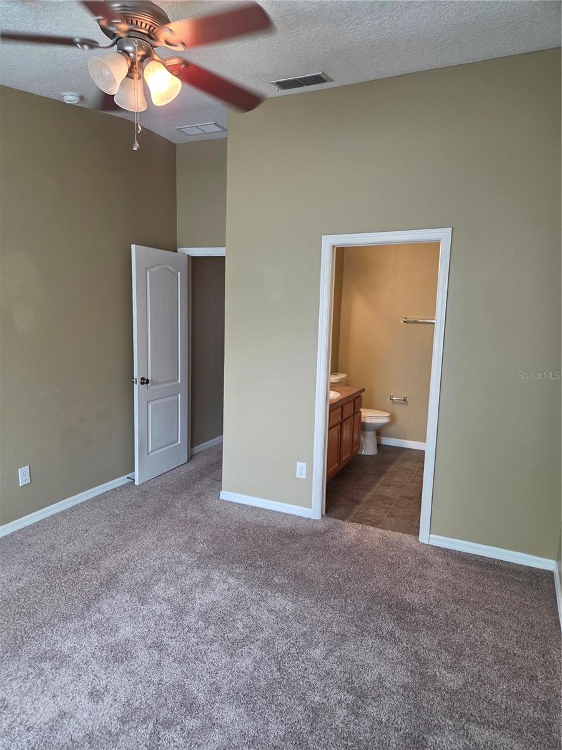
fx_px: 498
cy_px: 375
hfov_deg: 58.9
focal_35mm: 23
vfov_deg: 73.9
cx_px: 281
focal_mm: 5.4
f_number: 1.8
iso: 320
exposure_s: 1/120
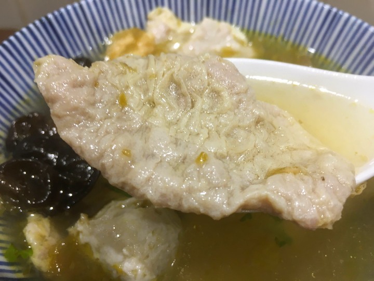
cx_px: 187
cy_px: 140
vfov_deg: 48.2
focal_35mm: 29
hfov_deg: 61.7
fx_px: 313
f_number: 2.2
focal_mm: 4.15
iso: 50
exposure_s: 1/30
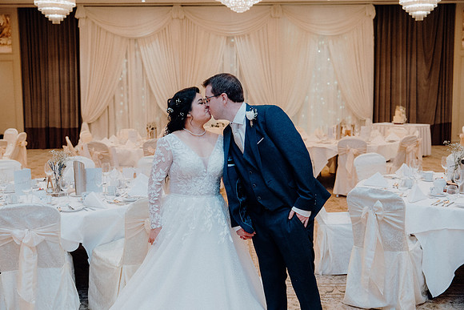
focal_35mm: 41
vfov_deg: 32.8
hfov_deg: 47.5
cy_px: 155
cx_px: 232
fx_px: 527
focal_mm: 40
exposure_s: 1/160
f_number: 3.5
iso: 2500
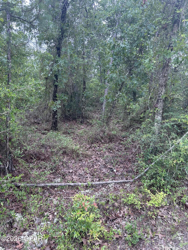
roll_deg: -3.4
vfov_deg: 67.3
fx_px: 188
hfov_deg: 53.1
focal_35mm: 26
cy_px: 125
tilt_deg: -7.3
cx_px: 94
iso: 50
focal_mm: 5.7
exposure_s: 1/340
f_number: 1.5
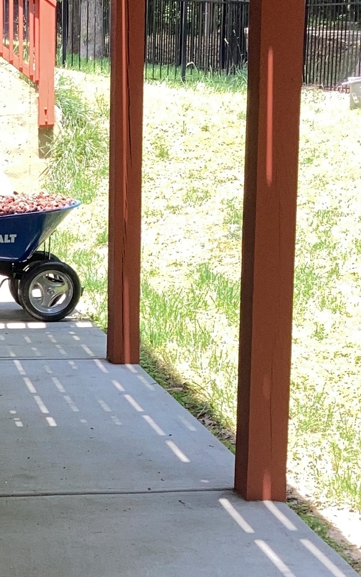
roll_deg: +2.0
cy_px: 374
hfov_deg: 15.3
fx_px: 1276
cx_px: -119
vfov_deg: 25.4
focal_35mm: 81
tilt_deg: -13.9
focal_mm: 3.3
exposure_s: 1/120
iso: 25
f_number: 2.4
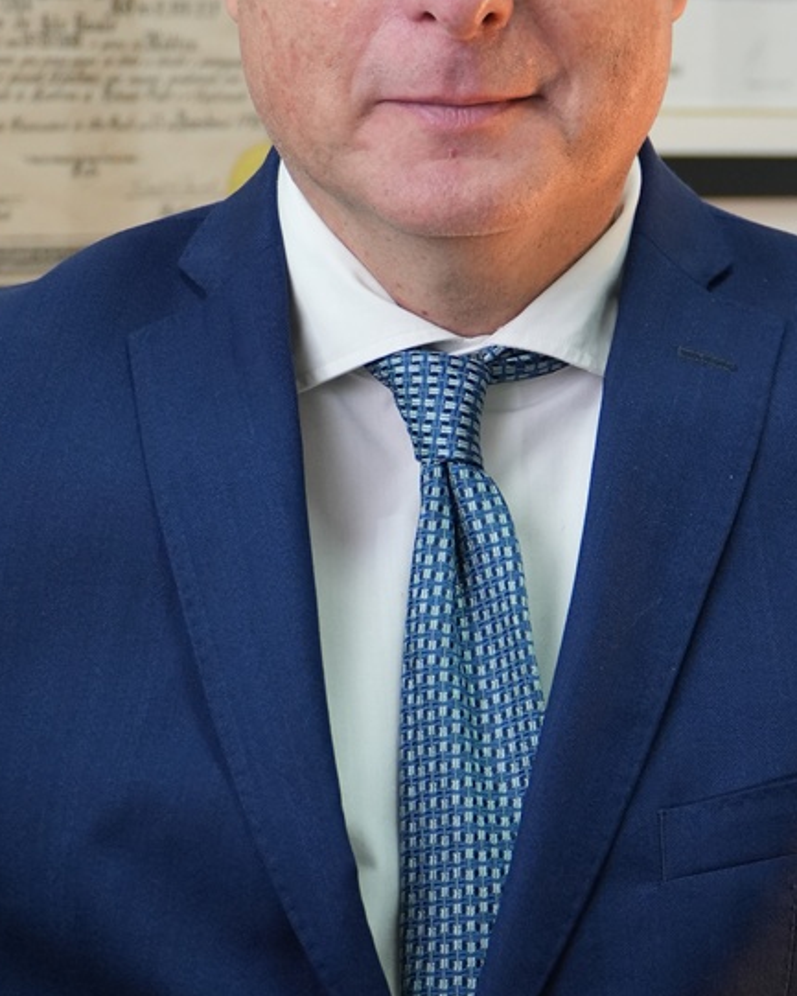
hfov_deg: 9.9
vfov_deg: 12.3
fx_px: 4598
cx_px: 473
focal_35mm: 156
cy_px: 366
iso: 800
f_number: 4
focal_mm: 50
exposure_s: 1/100
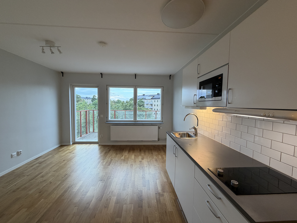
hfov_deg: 102.1
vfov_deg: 85.7
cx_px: 148
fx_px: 120
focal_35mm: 14
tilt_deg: -3.7
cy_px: 112
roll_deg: -0.6
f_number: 2.2
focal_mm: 2.22
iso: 160
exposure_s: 1/100
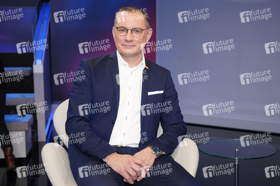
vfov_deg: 29.2
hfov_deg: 42.8
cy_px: 93
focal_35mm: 46
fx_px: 358
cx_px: 140
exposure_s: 1/125
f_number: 5
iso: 2000
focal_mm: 46
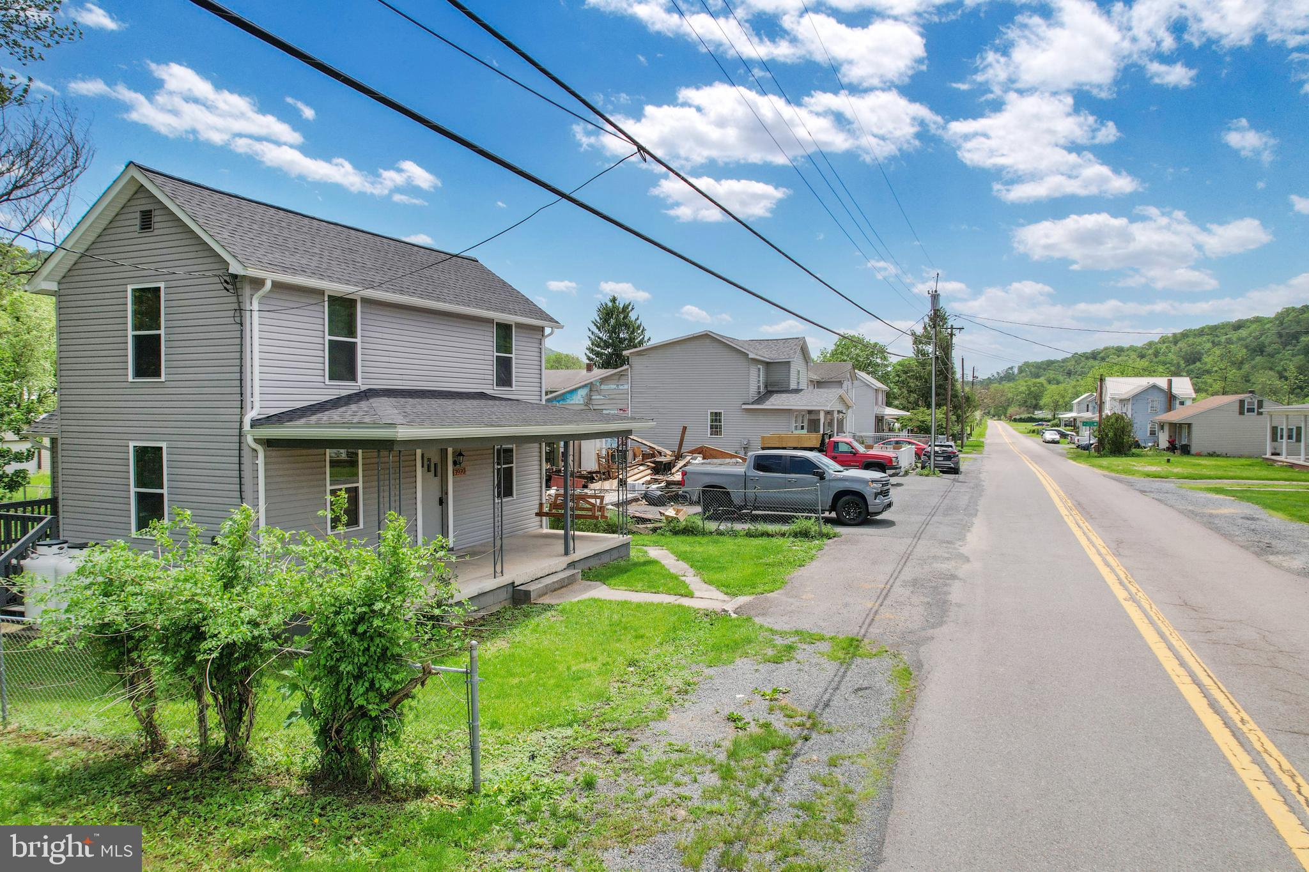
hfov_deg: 78.6
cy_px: 436
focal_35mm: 22
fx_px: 800
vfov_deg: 57.2
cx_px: 654
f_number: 2.8
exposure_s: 1/125
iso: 100
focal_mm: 8.38
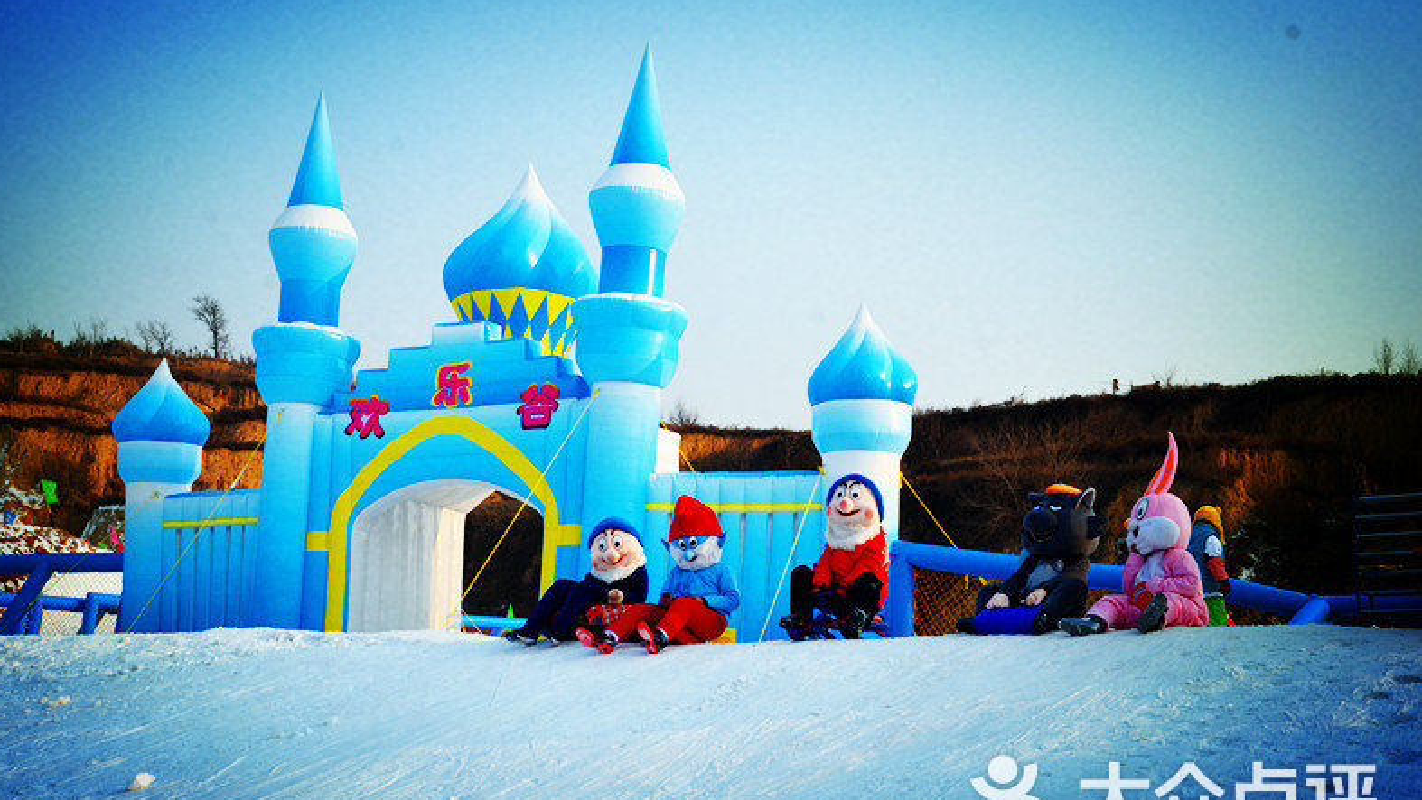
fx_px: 1923
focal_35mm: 51
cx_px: 701
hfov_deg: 40.6
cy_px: 414
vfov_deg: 23.5
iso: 160
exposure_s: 1/125
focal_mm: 32
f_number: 11
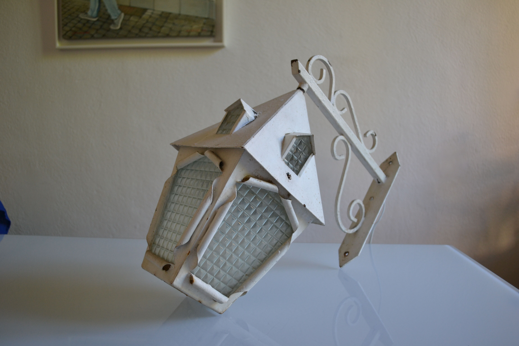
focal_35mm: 30
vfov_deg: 43.6
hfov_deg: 61.9
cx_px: 260
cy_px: 173
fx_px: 432
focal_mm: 20
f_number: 3.8
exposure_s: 1/50
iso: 400
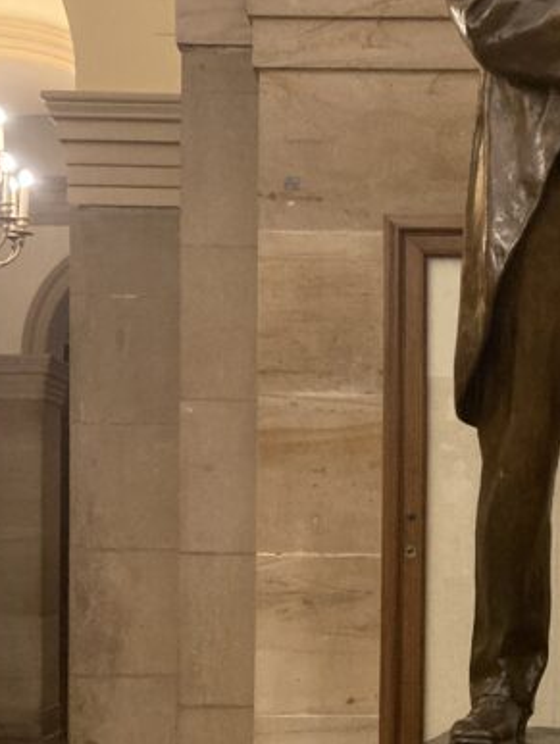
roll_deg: -1.0
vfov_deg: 26.1
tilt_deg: +1.1
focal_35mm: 74
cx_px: 654
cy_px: 533
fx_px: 1594
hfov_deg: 18.9
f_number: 1.8
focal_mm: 3.99
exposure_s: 1/40
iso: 320
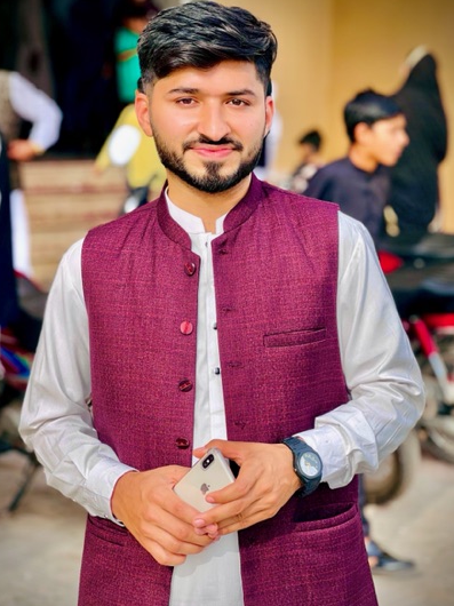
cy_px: 318
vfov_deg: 21.1
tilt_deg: -7.5
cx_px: 209
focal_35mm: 93
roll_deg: -2.5
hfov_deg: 15.9
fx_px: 1628
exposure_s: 1/232
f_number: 2.8
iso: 25
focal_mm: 9
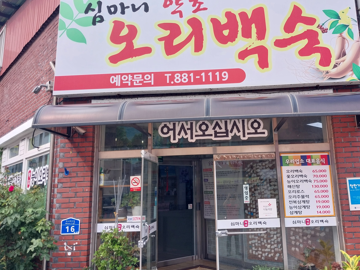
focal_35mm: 31
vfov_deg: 45.4
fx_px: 322
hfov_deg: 58.0
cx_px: 210
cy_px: 121
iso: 20
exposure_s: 1/222
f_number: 1.8
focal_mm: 4
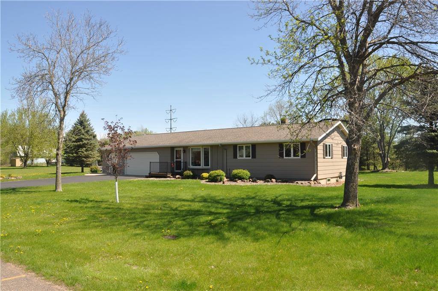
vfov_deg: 47.8
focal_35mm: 27
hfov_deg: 67.5
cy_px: 146
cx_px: 219
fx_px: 328
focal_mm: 18
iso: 200
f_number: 9
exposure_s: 1/320
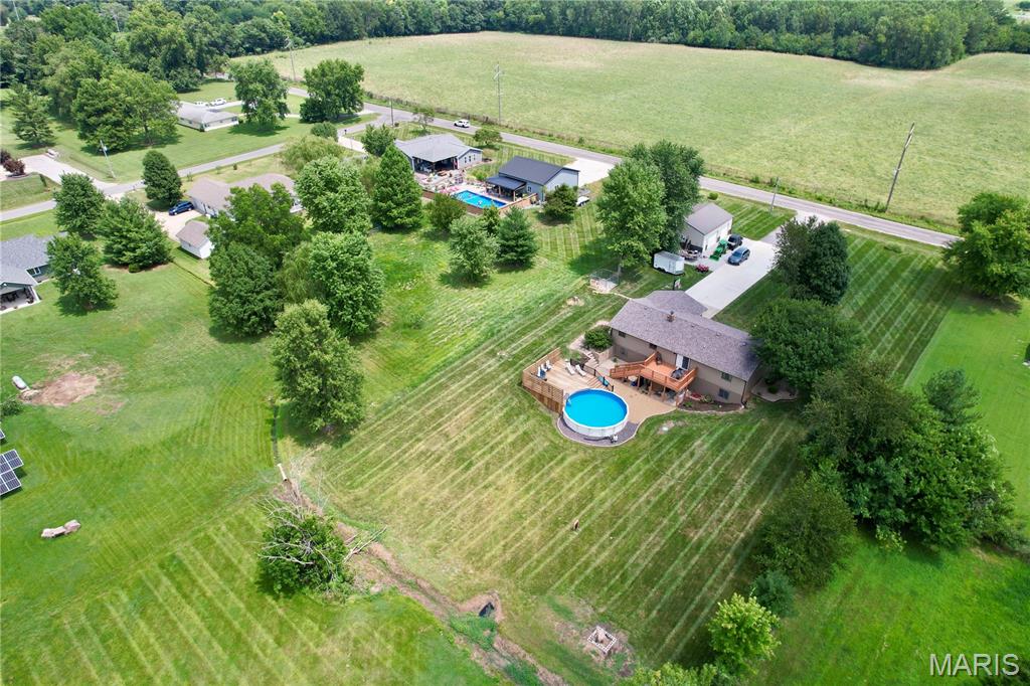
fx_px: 629
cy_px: 343
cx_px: 515
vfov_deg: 57.2
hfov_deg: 78.6
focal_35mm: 22
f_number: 2.8
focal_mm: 8.38
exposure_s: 1/1000
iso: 100
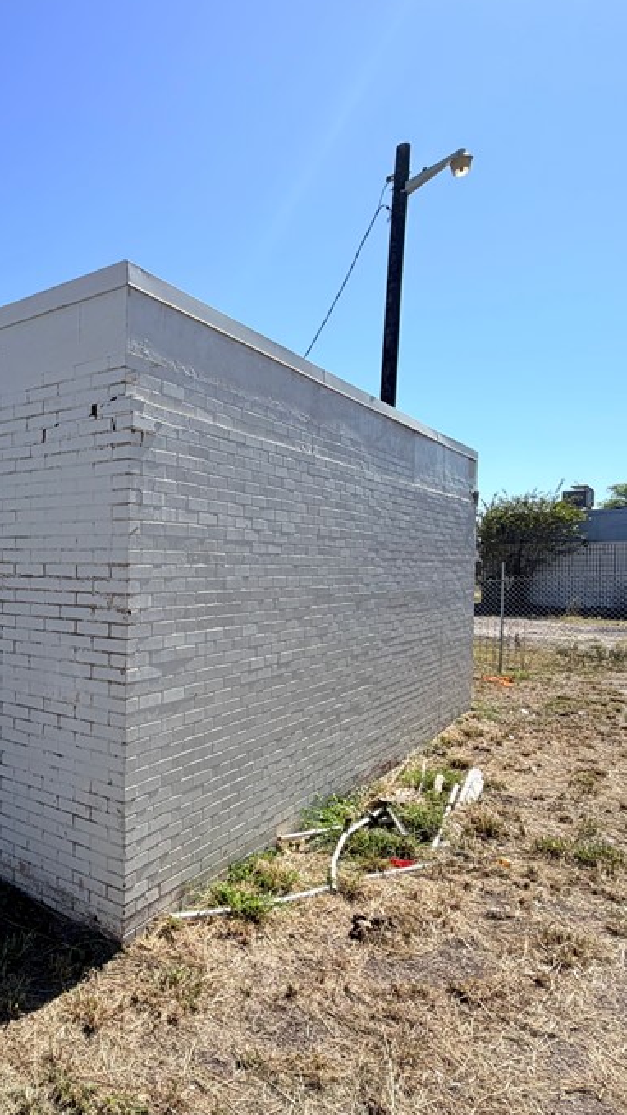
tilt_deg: -1.9
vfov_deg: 78.6
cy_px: 581
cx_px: 10
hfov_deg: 43.1
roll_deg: -0.5
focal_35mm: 23
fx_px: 680
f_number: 2.2
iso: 20
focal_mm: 2.22
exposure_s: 1/770
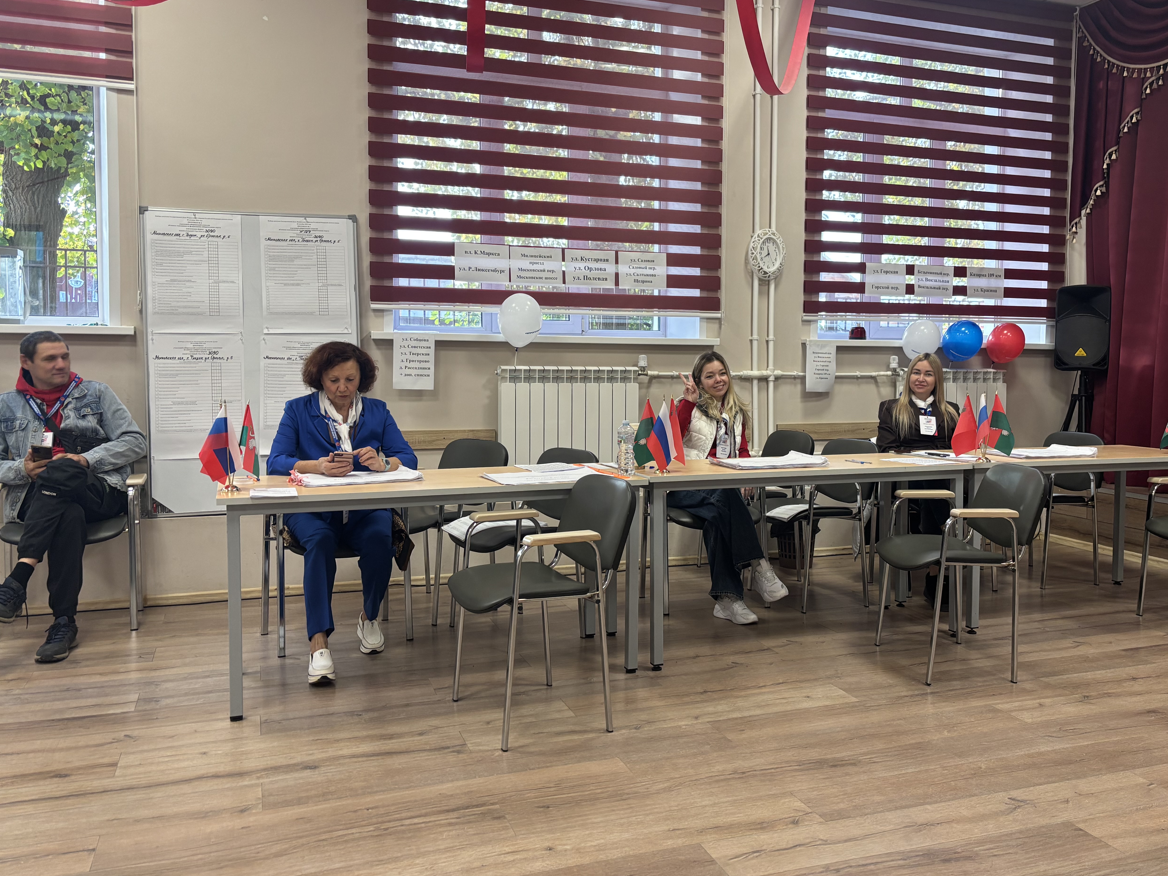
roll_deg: -0.8
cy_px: 409
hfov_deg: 59.8
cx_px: 650
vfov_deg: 46.8
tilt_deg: -3.5
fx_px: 1012
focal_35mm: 30
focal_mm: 5.96
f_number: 1.6
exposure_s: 1/100
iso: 125
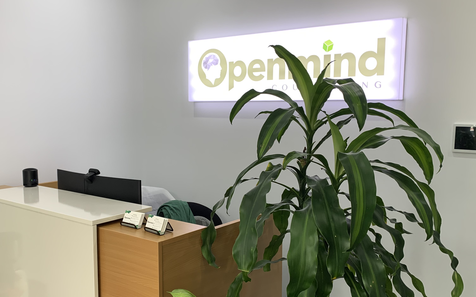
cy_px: 170
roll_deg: +0.4
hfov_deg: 52.5
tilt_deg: -8.5
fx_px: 480
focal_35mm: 37
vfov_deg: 34.4
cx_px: 203
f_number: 1.8
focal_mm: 4.25
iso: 40
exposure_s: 1/100
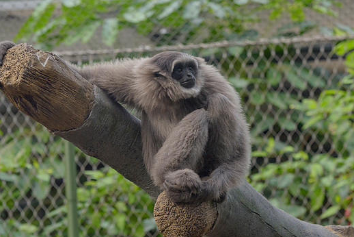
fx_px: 2538
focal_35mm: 258
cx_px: 187
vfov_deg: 5.3
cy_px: 83
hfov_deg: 8.0
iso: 2000
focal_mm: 185
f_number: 8
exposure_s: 1/800
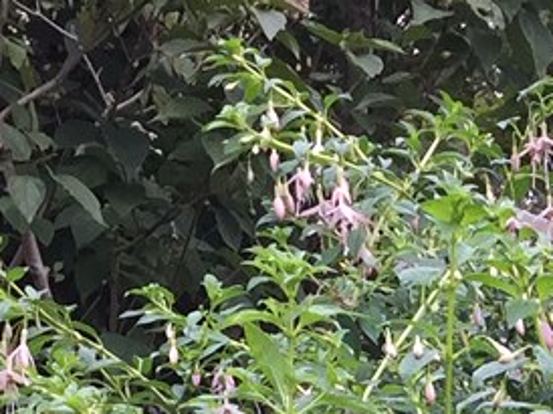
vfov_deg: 7.7
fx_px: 2761
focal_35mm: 173
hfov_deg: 10.9
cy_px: 1131
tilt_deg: -0.5
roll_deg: +2.4
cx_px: 904
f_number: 2.2
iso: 32
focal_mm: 4.15
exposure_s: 1/102
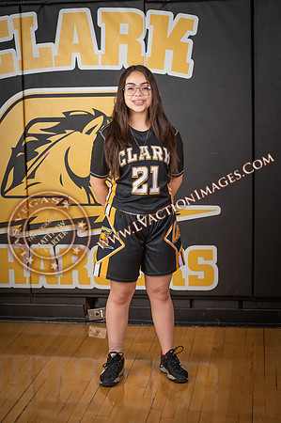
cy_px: 212
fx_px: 821
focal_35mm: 70
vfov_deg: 28.9
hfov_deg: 19.4
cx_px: 140
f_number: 9
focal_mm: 70
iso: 100
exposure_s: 1/125
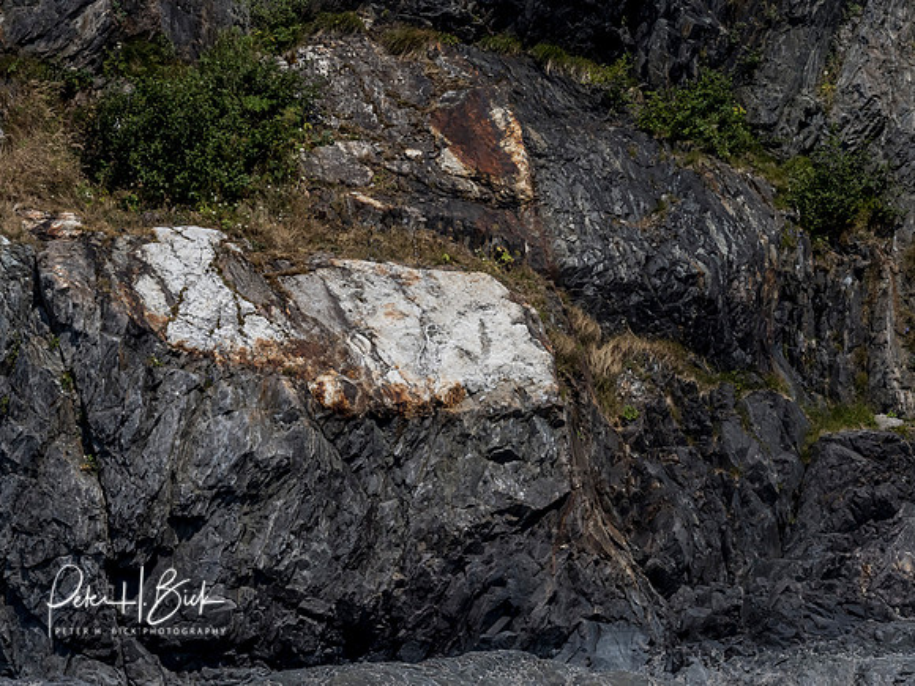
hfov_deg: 3.3
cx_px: 458
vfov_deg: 2.5
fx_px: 15886
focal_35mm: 601
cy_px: 343
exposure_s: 1/1000
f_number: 11
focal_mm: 300
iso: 400
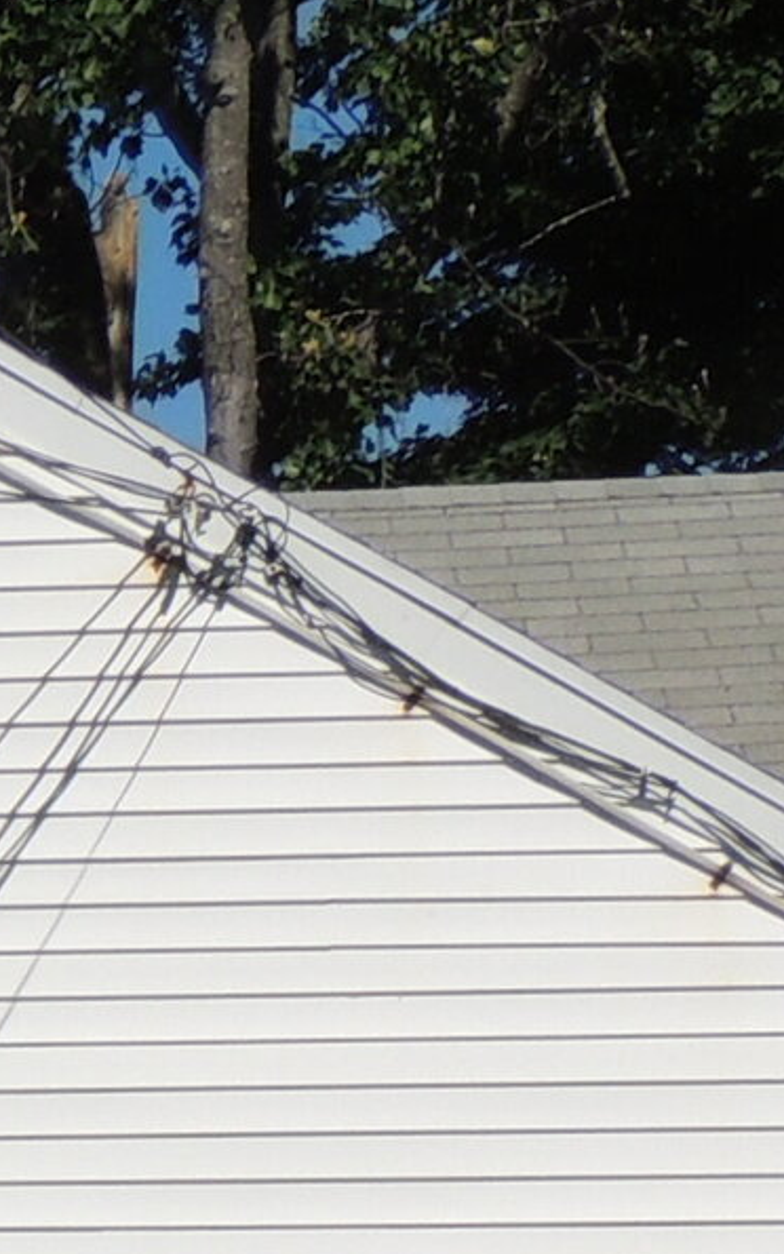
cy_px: 1657
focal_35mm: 219
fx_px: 7485
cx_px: -1878
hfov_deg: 5.5
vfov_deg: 9.4
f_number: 4.2
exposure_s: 1/1600
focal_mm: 7.1
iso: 100
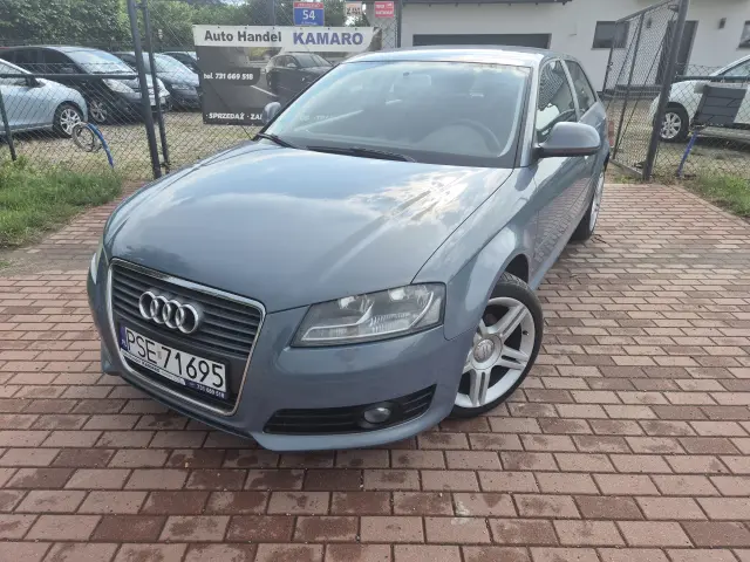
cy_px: 281
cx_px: 375
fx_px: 498
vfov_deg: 58.9
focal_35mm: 23
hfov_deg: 73.9
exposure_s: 1/992
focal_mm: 5.4
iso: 25
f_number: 1.8
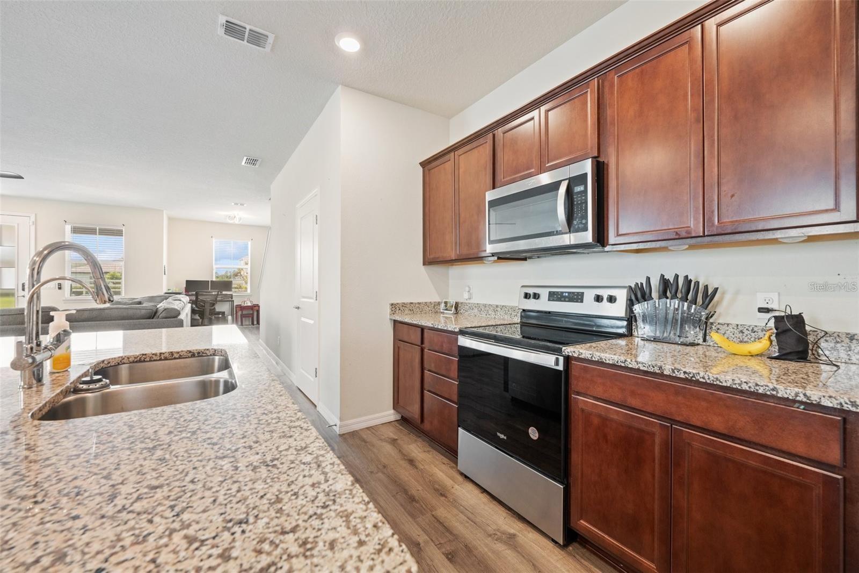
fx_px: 334
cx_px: 430
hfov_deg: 104.3
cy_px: 286
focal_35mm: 14
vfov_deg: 81.2
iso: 400
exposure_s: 1/4
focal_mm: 14
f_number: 8
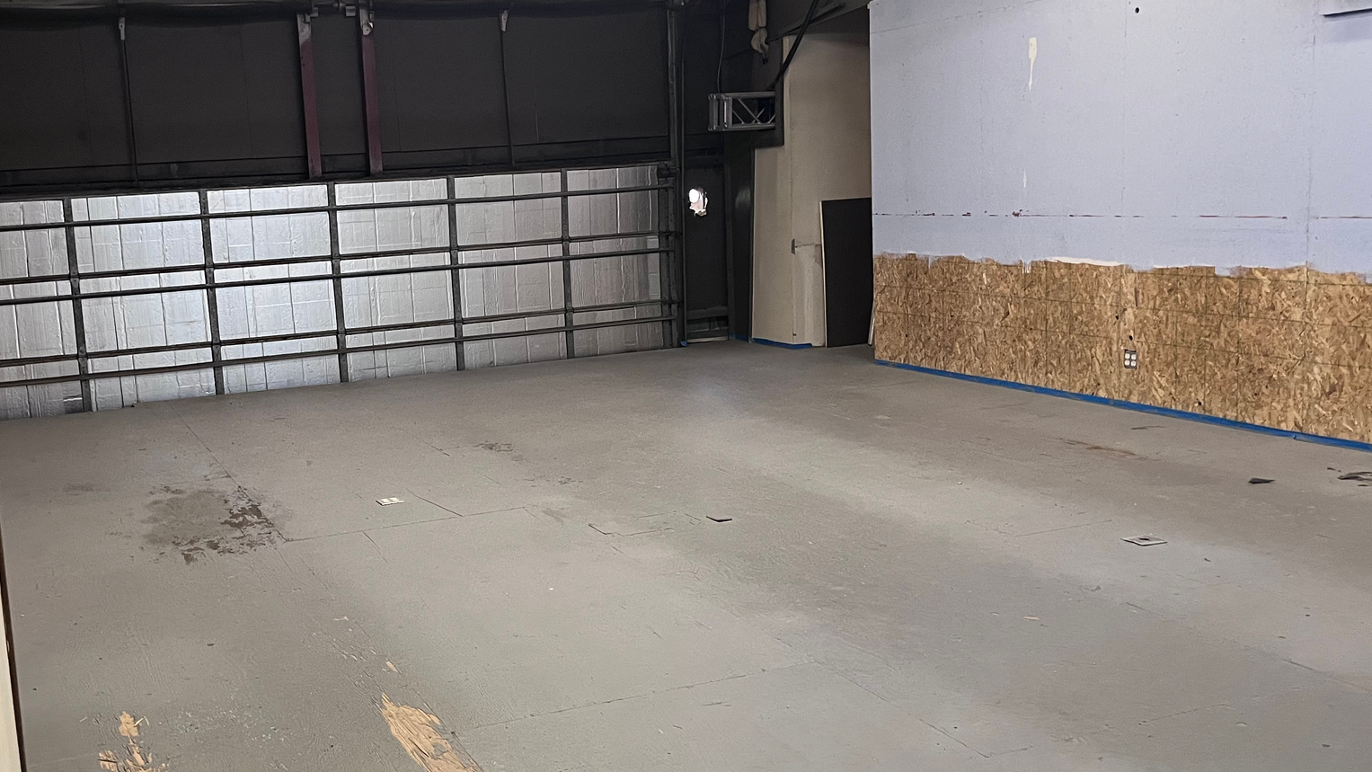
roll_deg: +0.8
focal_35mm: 38
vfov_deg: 31.2
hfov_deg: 52.2
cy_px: 379
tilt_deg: -9.4
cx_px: 514
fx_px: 1382
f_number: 1.6
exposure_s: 1/60
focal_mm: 5.1
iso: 320
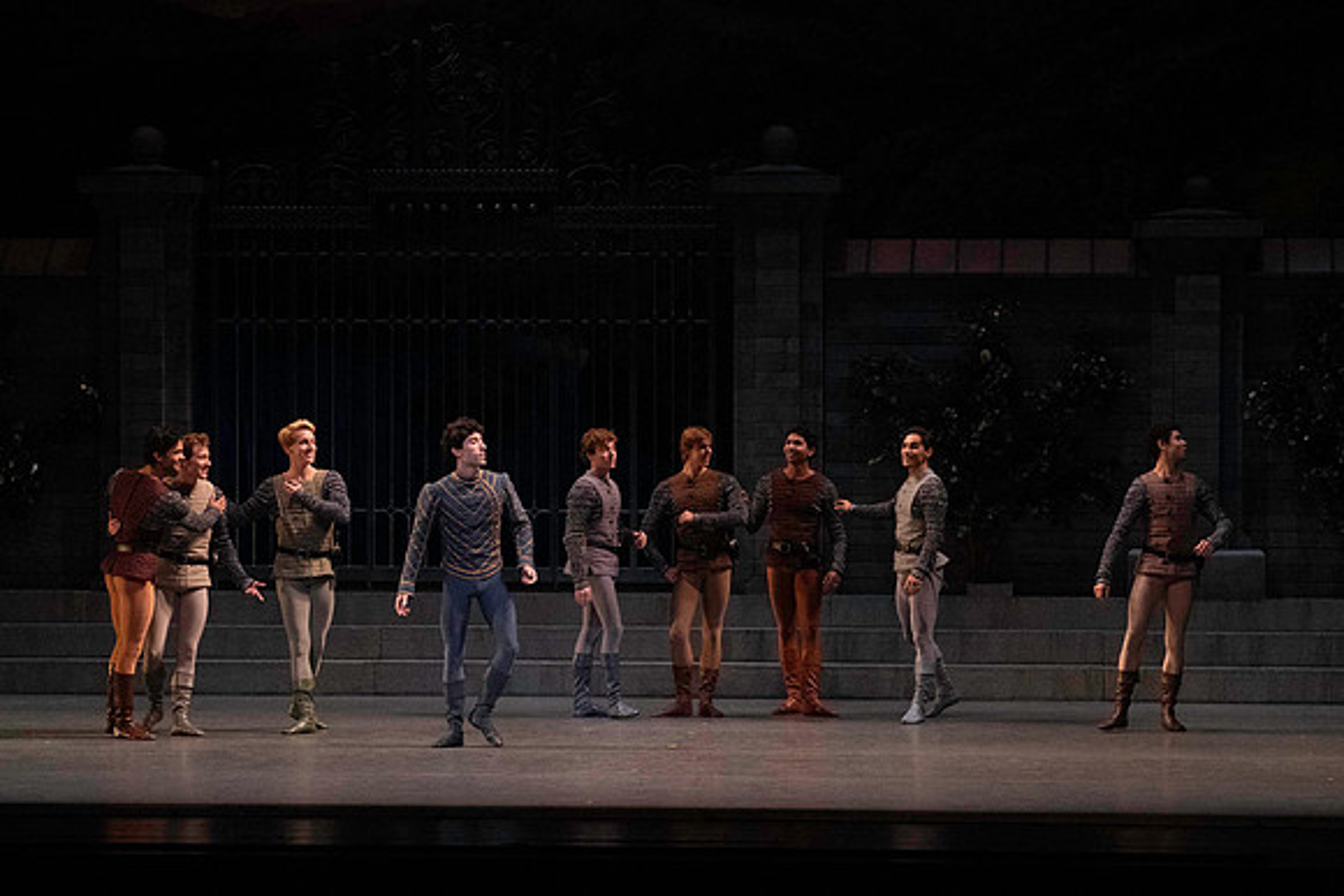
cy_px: 448
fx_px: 4518
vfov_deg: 11.3
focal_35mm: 121
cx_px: 672
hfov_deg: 16.9
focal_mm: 121
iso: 16000
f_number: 11
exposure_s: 1/400
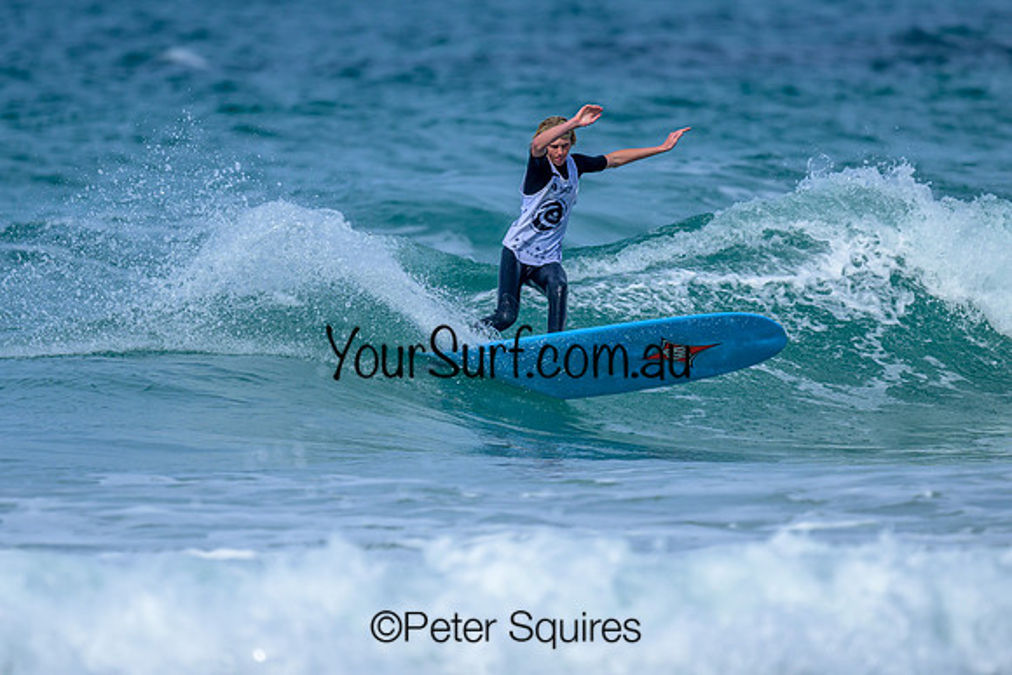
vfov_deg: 1.3
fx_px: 30927
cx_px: 390
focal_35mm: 1100
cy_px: 383
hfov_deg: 1.9
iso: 200
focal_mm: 800
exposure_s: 1/2000
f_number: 6.3
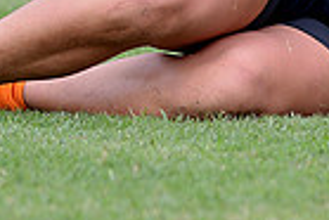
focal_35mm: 1249
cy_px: -214
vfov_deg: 1.1
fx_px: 11426
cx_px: 395
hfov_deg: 1.6
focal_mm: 300
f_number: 2.8
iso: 200
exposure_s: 1/800
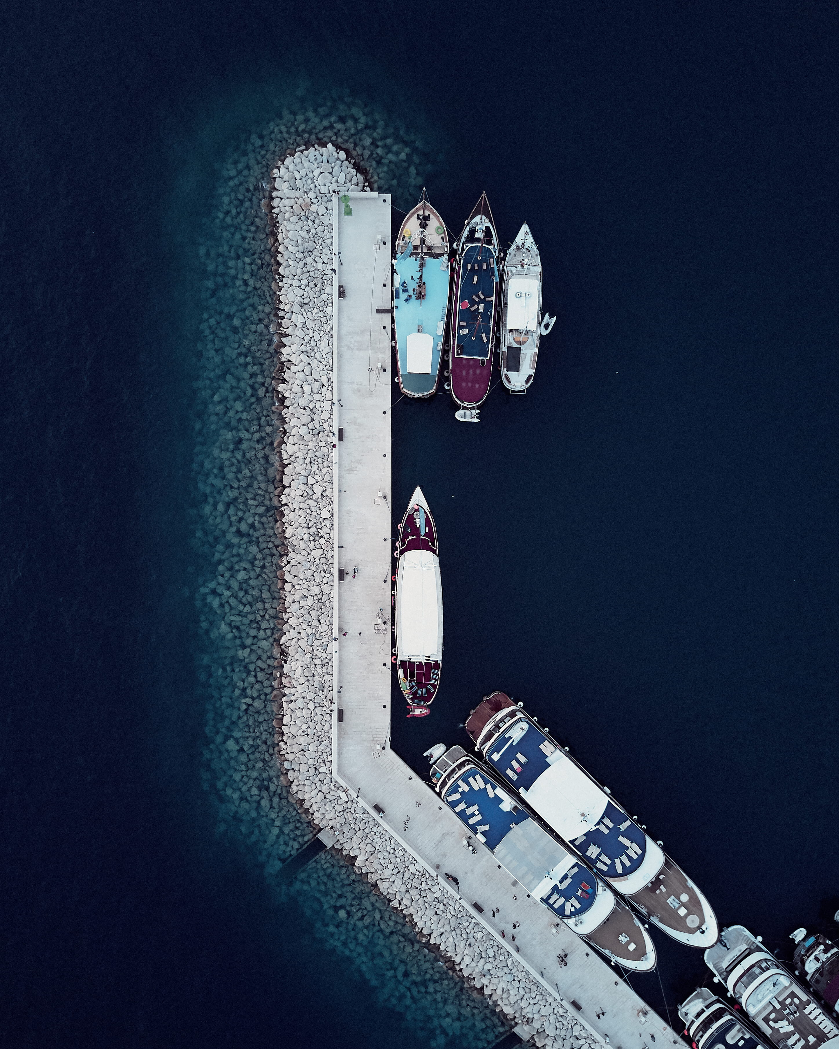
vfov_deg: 62.1
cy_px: 565
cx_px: 433
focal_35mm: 28
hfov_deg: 51.5
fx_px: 869
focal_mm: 4.73
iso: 200
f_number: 2.2
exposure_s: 1/60
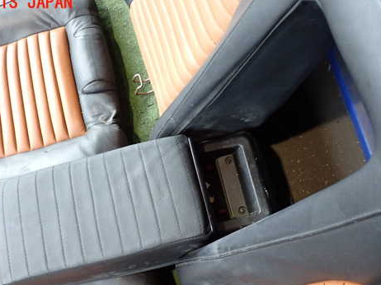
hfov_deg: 47.8
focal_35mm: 39
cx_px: 170
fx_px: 429
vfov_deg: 36.6
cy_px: 178
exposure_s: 1/30
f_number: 2.3
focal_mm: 5.4
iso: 320
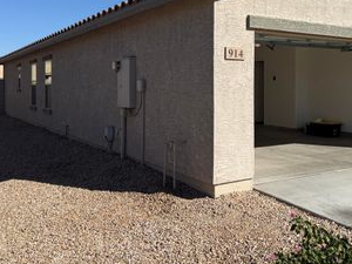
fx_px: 407
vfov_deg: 35.5
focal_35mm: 40
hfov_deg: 46.1
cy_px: 84
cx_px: 232
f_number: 1.78
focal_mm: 6.76
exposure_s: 1/6711
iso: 80
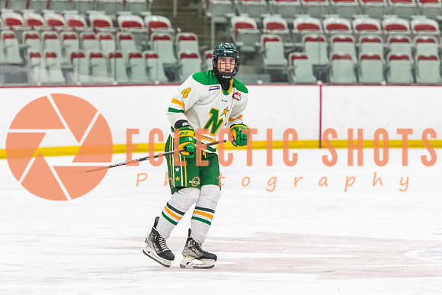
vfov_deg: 4.8
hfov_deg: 7.2
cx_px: 221
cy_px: 145
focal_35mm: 288
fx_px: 3533
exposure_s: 1/640
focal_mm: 135
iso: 4000
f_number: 2.8
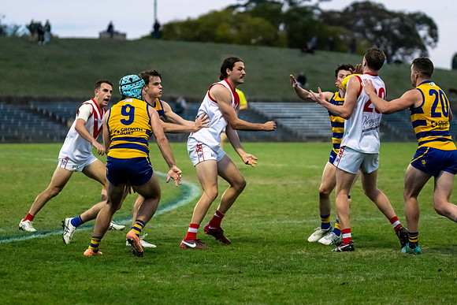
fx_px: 2305
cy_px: 153
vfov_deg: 7.6
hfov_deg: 11.3
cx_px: 219
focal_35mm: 182
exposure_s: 1/1600
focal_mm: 170
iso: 10000
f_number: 4
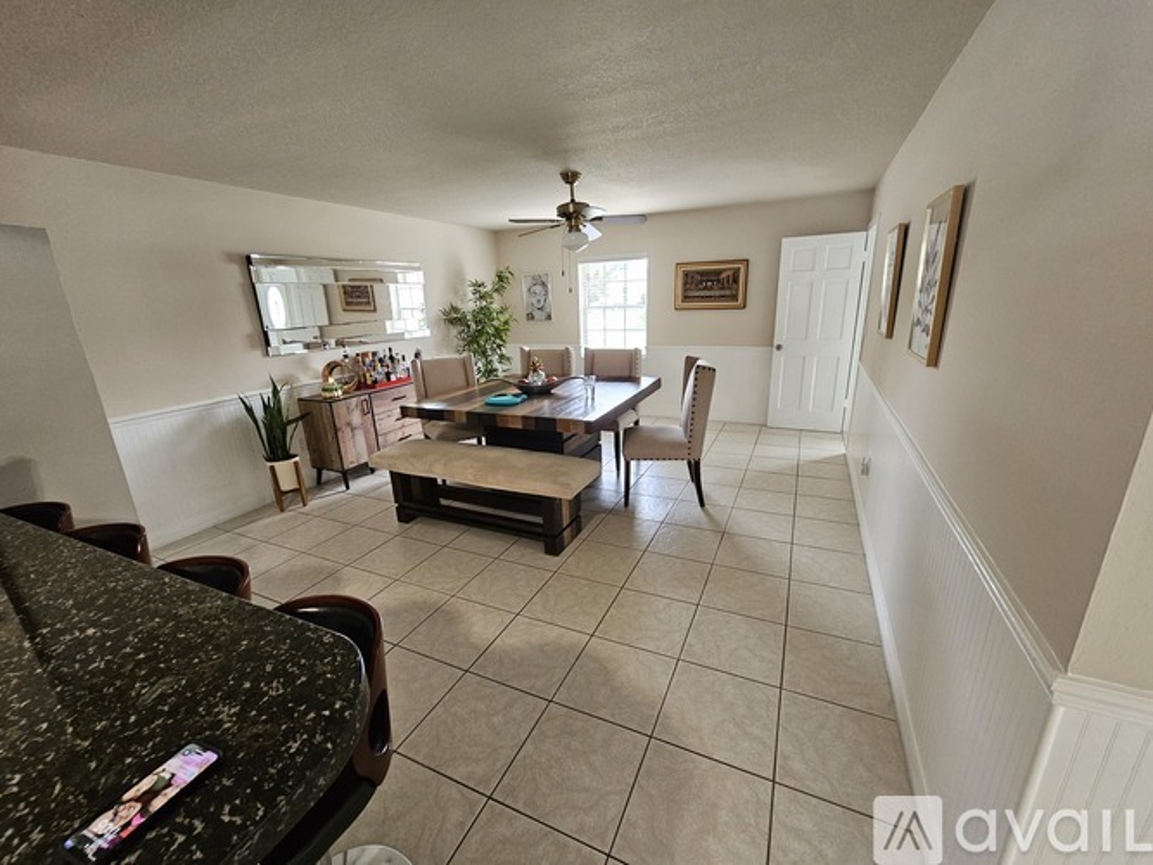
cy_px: 432
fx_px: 433
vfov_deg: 89.9
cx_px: 576
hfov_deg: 106.2
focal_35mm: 13
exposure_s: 1/40
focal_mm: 2.2
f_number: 2.2
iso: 320
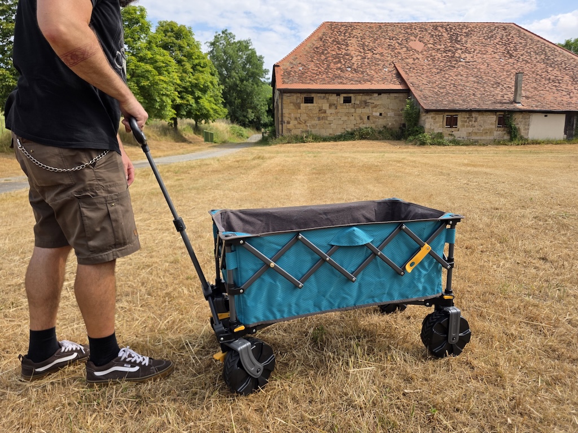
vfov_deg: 58.9
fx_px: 384
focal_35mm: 23
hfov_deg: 73.9
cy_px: 216
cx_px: 289
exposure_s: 1/4237
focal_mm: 6.3
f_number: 1.7
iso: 80
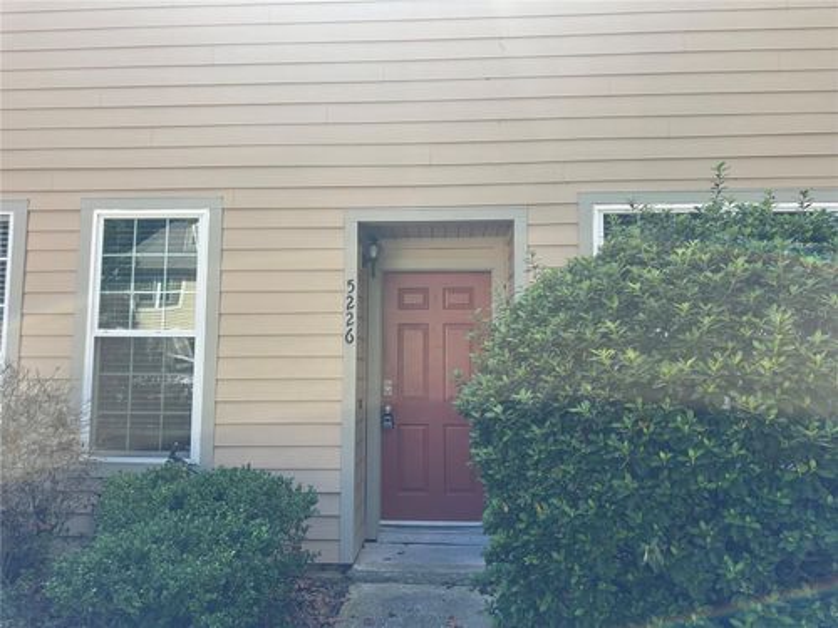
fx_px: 581
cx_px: 419
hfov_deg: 71.6
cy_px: 314
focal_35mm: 24
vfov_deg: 56.8
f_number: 1.78
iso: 80
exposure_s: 1/1131
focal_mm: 6.86
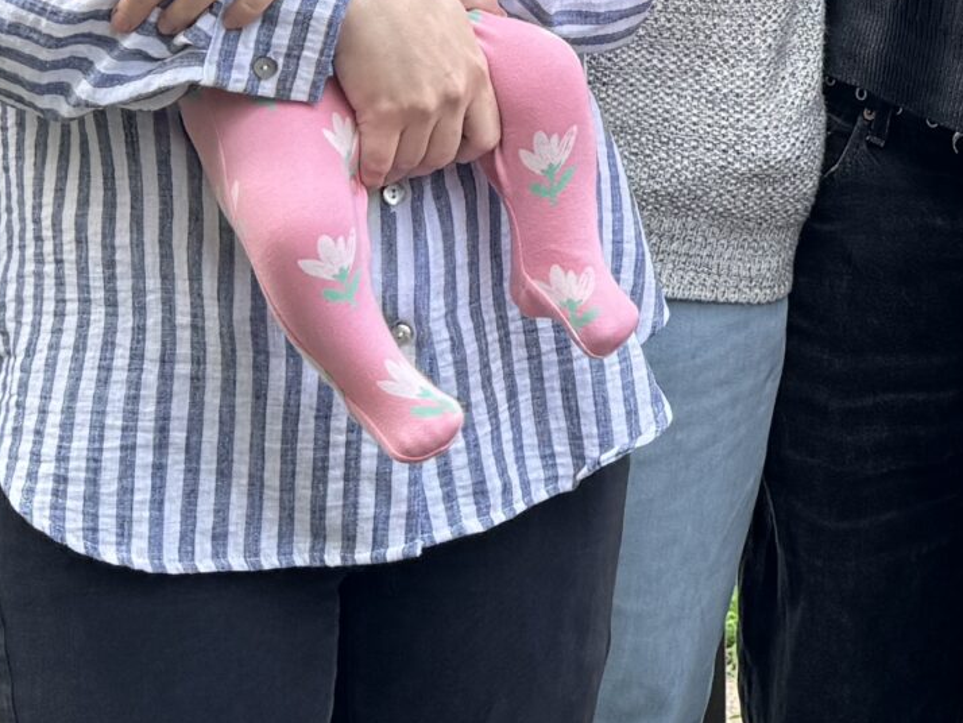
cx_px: 885
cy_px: -299
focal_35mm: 86
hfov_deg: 22.2
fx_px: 2393
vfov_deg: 16.0
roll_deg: +0.1
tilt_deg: -3.7
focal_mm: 6.76
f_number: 1.78
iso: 80
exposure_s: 1/651
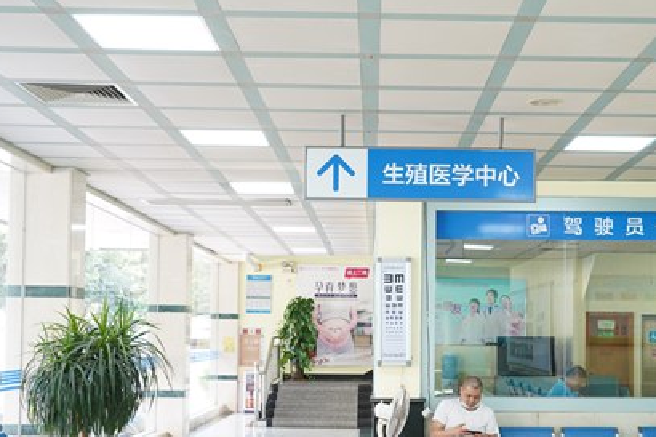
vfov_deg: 22.5
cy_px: 298
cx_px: 392
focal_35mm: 60
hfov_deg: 33.3
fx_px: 1093
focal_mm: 41
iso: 2500
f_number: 9
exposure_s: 1/50
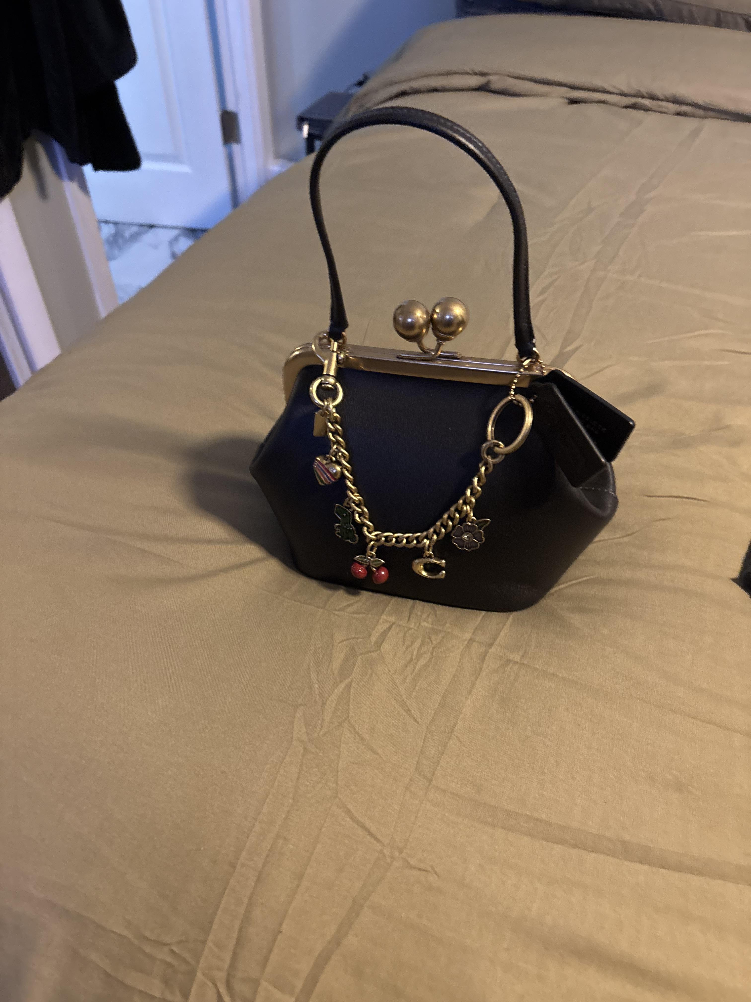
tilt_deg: -44.9
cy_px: 501
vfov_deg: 67.3
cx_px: 376
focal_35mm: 26
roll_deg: -2.8
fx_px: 752
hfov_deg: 53.1
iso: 800
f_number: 1.6
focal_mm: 5.96
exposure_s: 1/30
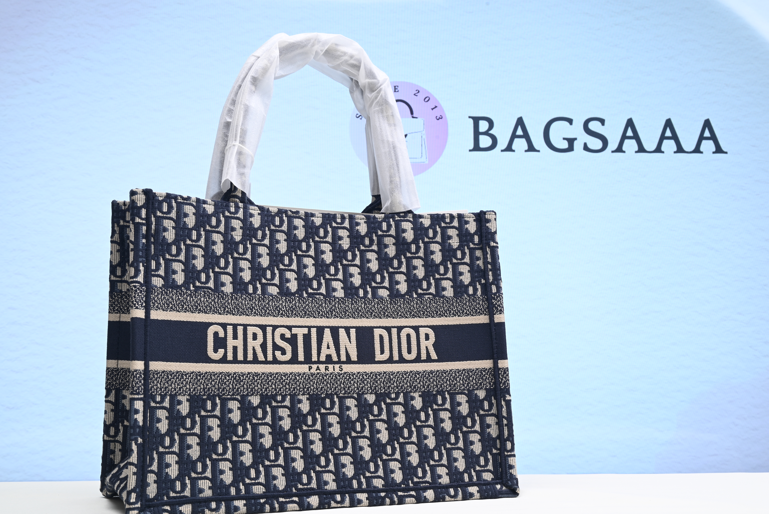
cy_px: 257
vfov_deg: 31.2
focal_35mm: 43
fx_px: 919
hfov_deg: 45.4
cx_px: 384
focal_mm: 43
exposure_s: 1/2
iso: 100
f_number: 16
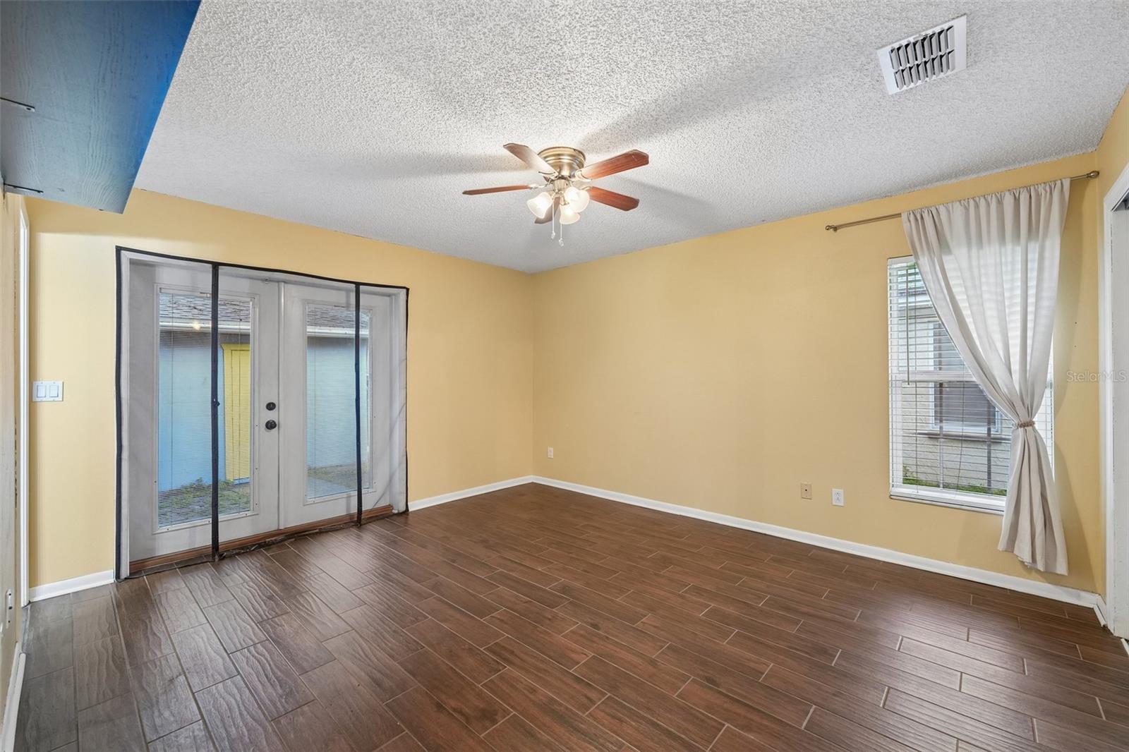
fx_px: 470
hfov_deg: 100.4
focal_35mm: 15
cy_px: 376
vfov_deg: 77.3
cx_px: 564
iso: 800
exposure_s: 1/8
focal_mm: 15
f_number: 8
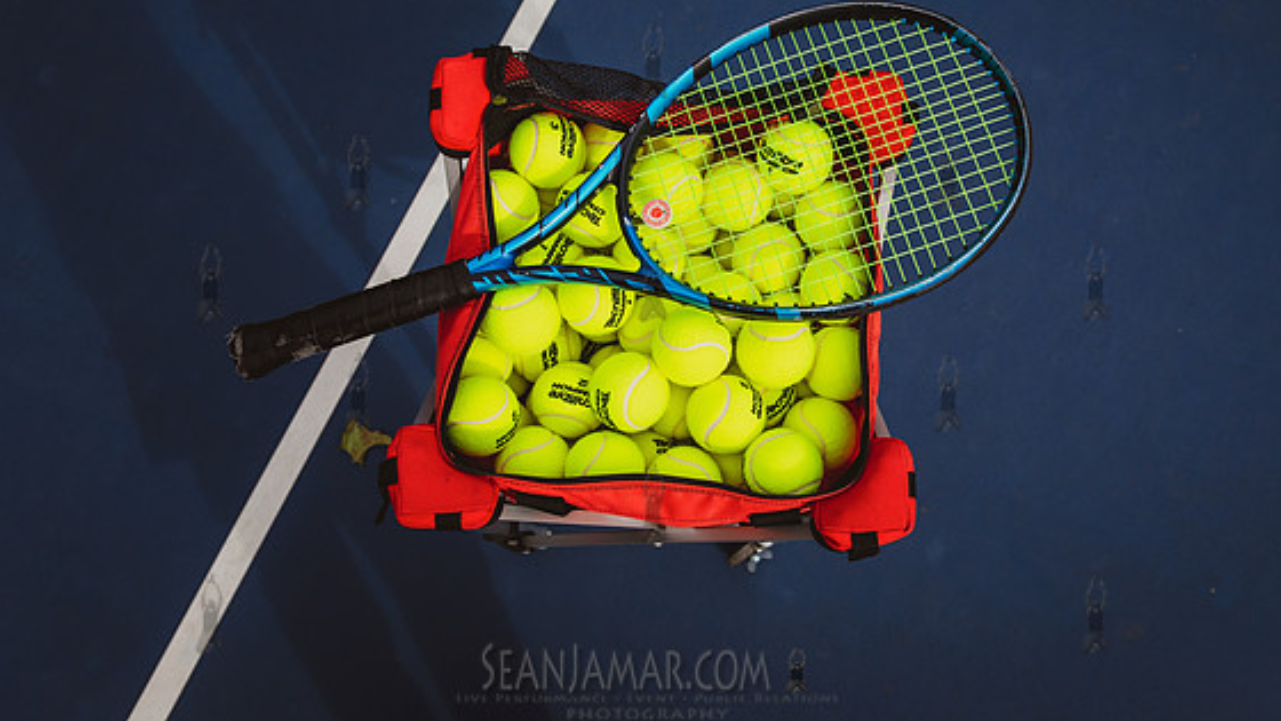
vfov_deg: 40.1
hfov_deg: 65.9
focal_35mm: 29
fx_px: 985
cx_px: 710
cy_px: 307
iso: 200
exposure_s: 1/3200
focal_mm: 24
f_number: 4
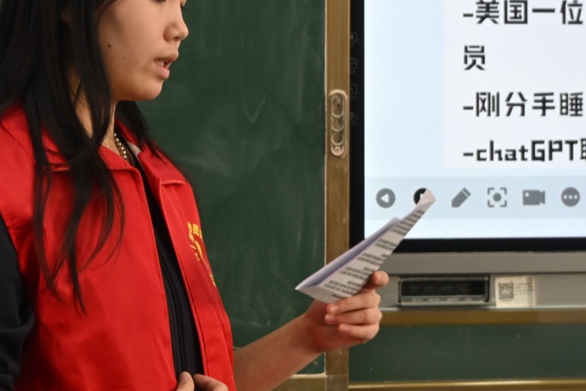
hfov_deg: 13.5
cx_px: 356
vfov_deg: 9.0
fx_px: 2477
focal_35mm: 152
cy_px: 76
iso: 560
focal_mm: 43
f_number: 6
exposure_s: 1/50
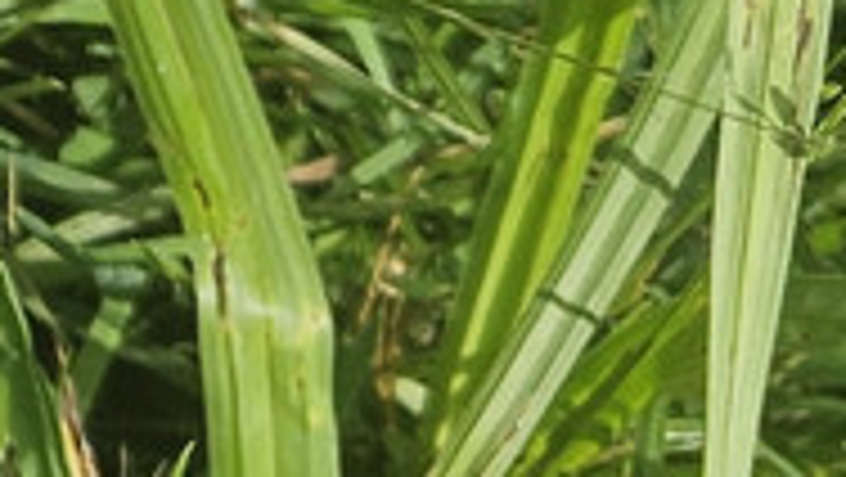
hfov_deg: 11.7
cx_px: -986
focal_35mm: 160
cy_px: -918
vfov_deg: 6.9
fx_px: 3591
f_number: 1.8
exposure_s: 1/2032
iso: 25
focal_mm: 5.4
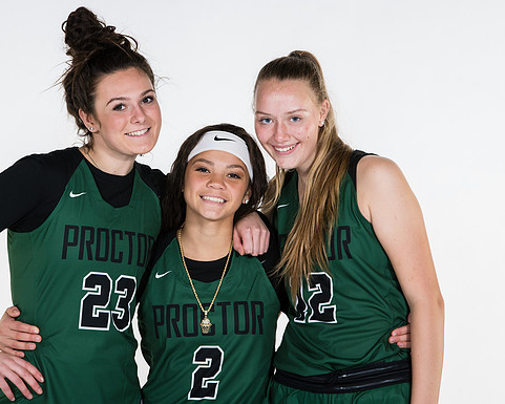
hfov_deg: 6.2
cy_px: 202
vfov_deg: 4.9
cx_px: 206
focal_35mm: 314
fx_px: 4694
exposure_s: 1/160
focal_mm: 185
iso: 200
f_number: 6.3
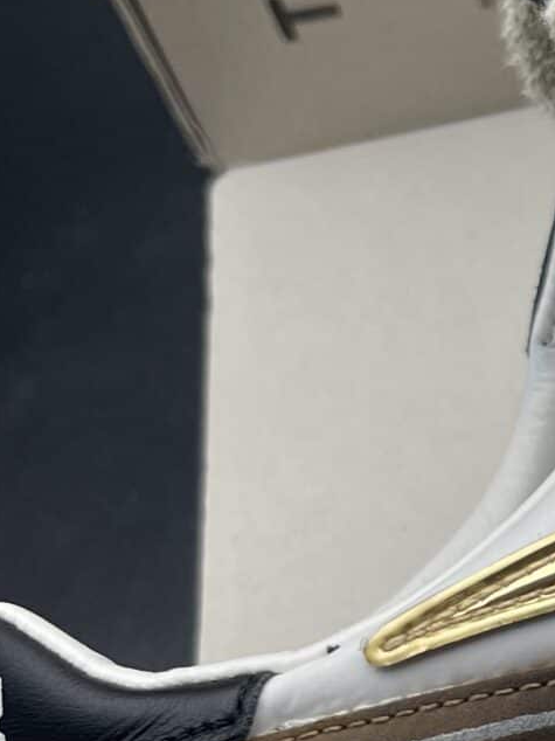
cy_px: 604
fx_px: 2161
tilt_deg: -54.8
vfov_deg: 19.2
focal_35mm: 101
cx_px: 893
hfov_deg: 13.6
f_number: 1.6
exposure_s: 1/521
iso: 32
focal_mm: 5.1
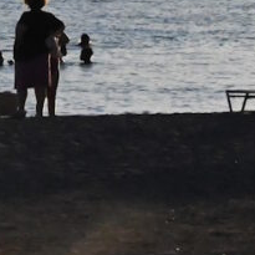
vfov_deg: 3.3
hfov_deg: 3.3
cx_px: -116
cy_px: -133
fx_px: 4350
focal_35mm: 522
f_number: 22
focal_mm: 85
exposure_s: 1/8000
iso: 10000
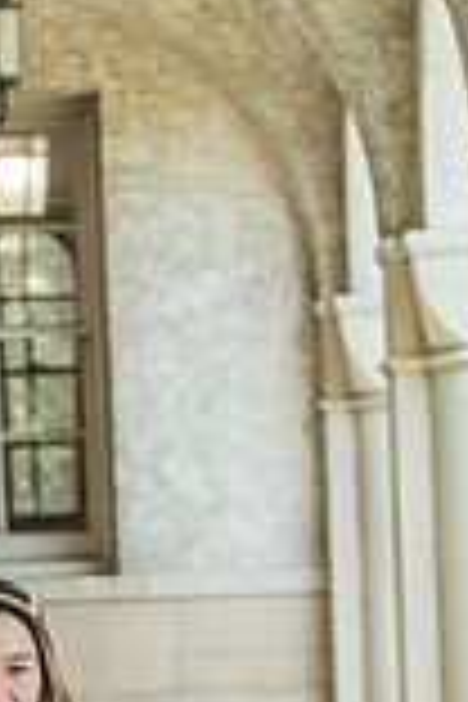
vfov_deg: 8.5
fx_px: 4621
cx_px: 40
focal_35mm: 237
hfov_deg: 5.8
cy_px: 958
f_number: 4
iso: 320
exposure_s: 1/200
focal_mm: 82
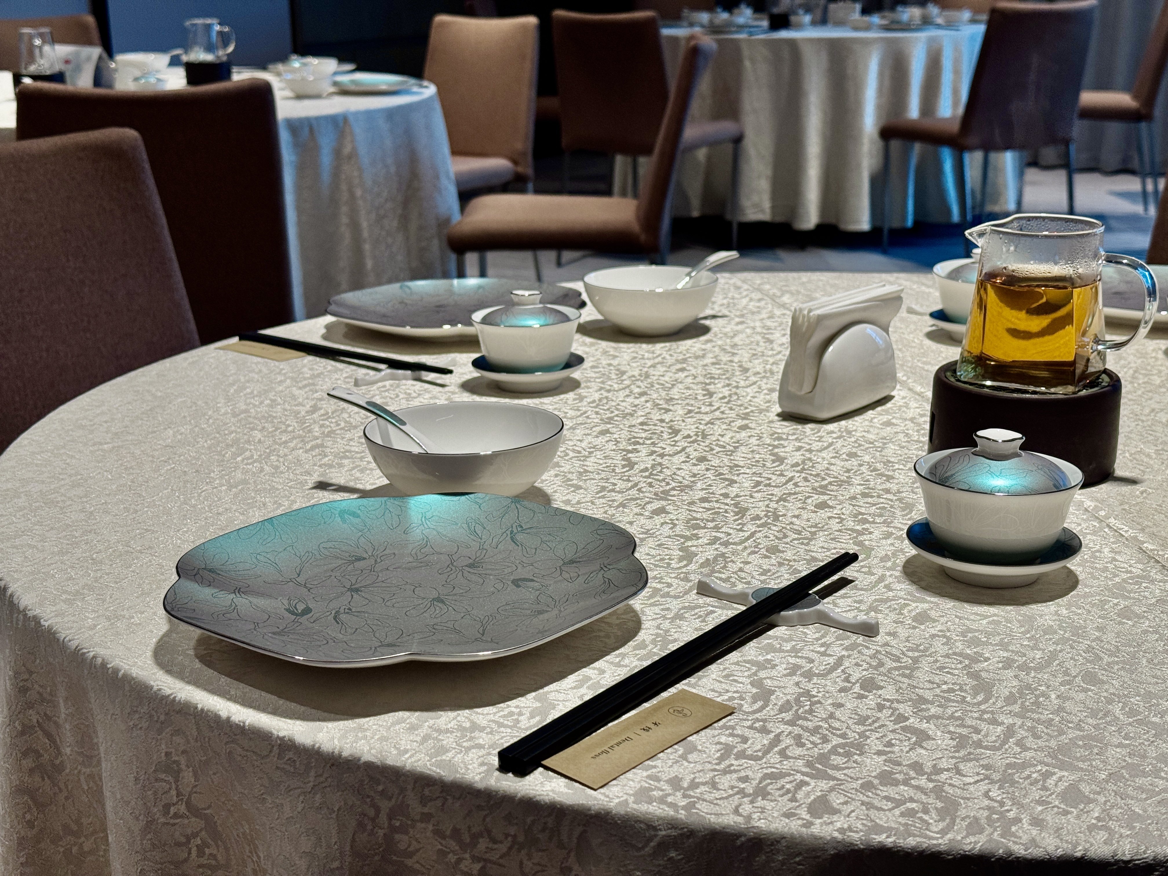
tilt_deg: -17.3
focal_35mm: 48
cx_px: 584
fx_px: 1620
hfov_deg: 39.7
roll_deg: +1.0
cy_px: 438
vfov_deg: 30.3
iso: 80
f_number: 1.78
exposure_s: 1/121
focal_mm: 6.76
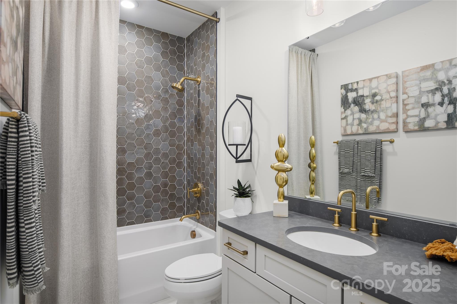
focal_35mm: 19
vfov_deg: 64.5
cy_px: 152
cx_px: 228
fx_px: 241
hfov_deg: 86.9
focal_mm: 19
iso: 160
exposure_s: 1/200
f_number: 9
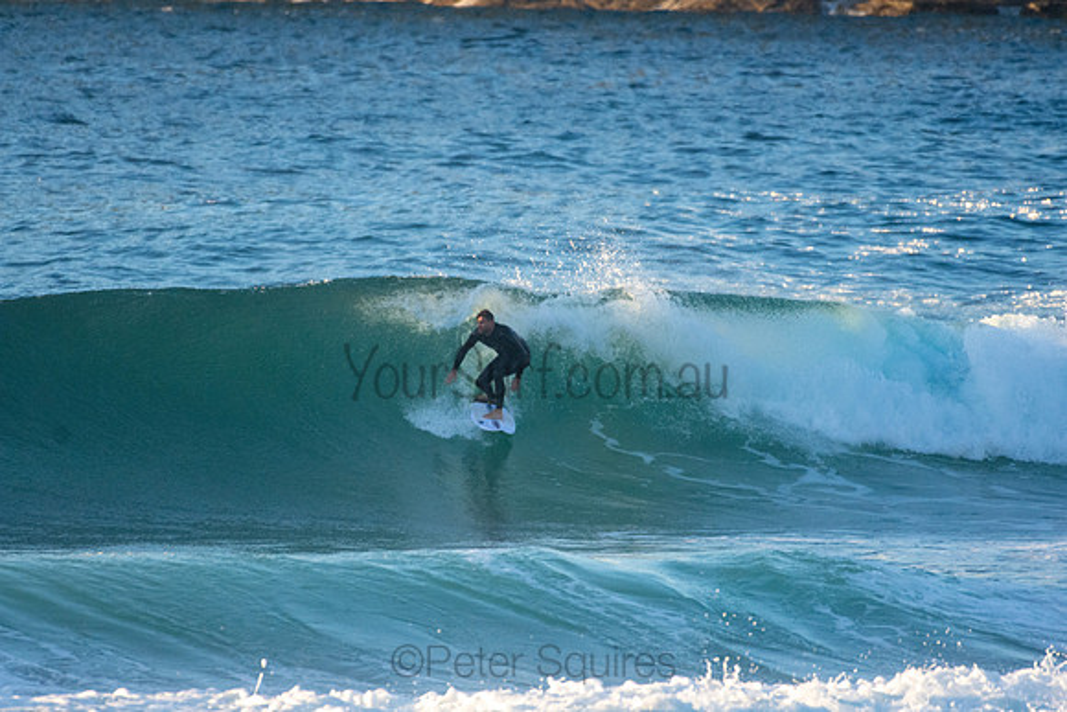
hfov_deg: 2.7
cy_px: 356
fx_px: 22233
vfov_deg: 1.8
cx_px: 534
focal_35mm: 750
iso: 1600
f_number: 5.6
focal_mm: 500
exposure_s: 1/2000
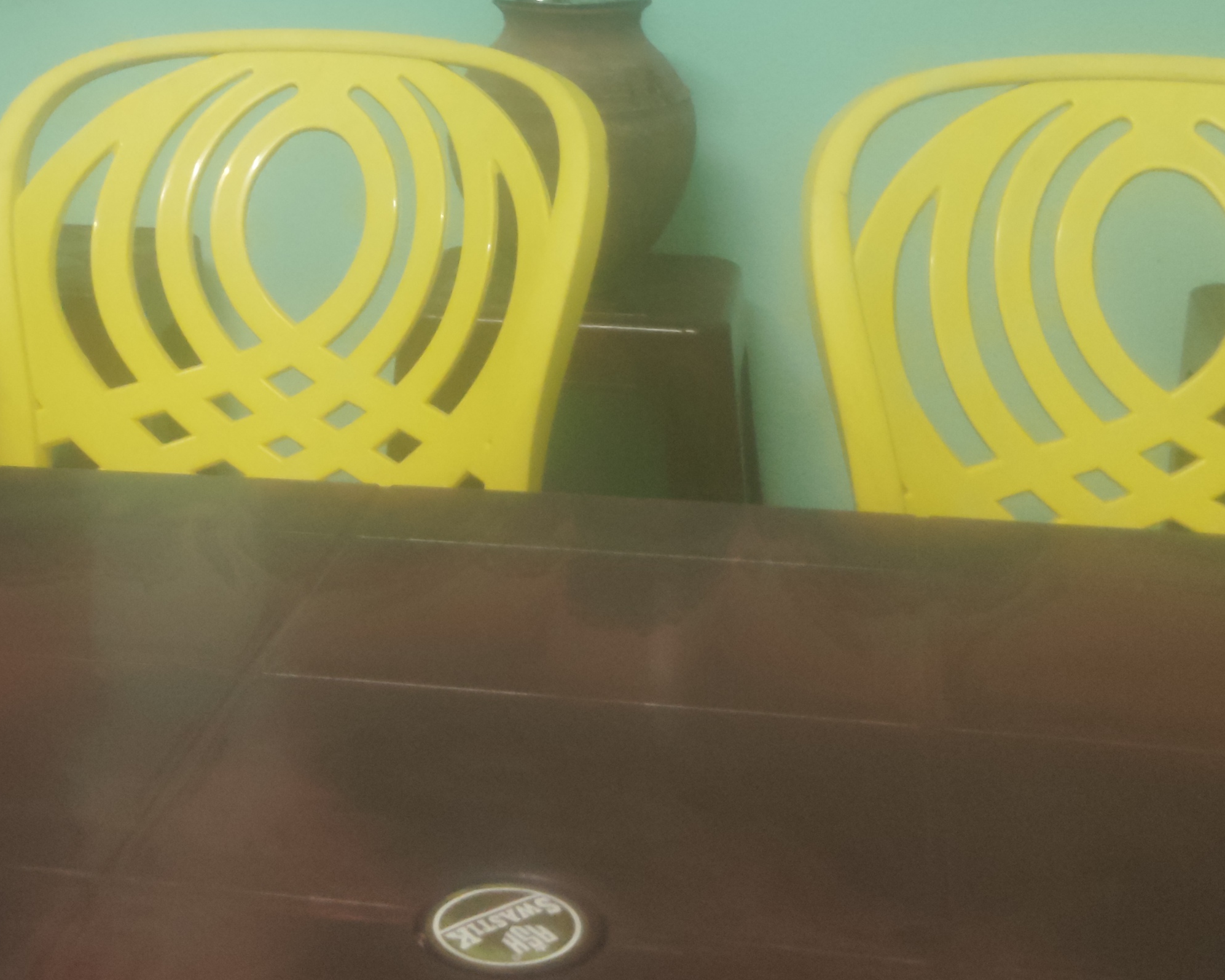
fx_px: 2103
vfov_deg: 23.9
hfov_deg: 32.3
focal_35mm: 58
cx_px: 428
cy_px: -190
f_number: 1.8
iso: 1081
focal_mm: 4.25
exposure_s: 1/33.3
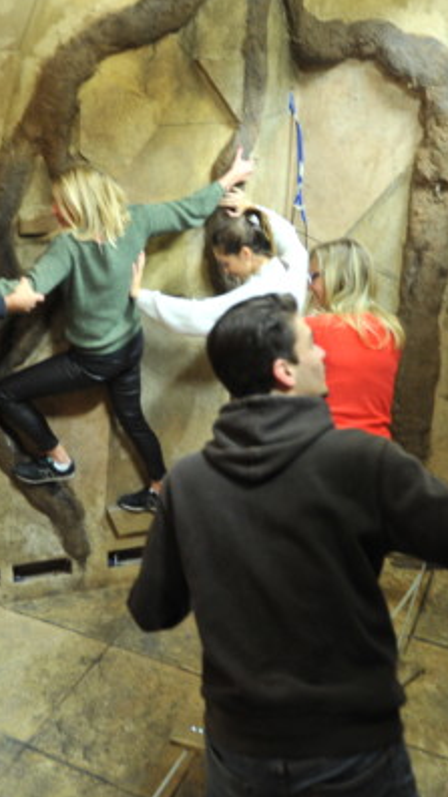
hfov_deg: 30.9
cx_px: 141
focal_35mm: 38
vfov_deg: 52.8
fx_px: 803
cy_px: 397
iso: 3200
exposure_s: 1/80
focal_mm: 24
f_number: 2.8
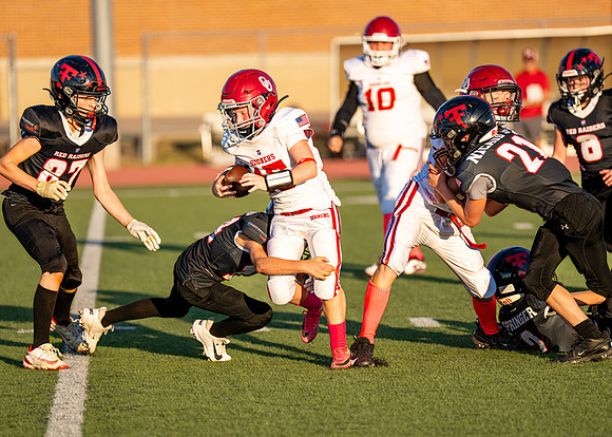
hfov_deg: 8.7
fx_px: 4043
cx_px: 274
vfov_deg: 6.2
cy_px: 221
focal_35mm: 233
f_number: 2.8
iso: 100
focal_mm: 200
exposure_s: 1/1250
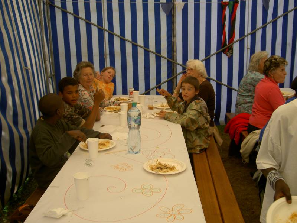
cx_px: 148
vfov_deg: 36.8
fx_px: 335
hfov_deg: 47.9
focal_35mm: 39
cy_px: 112
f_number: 2.8
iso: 100
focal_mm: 8
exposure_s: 1/125
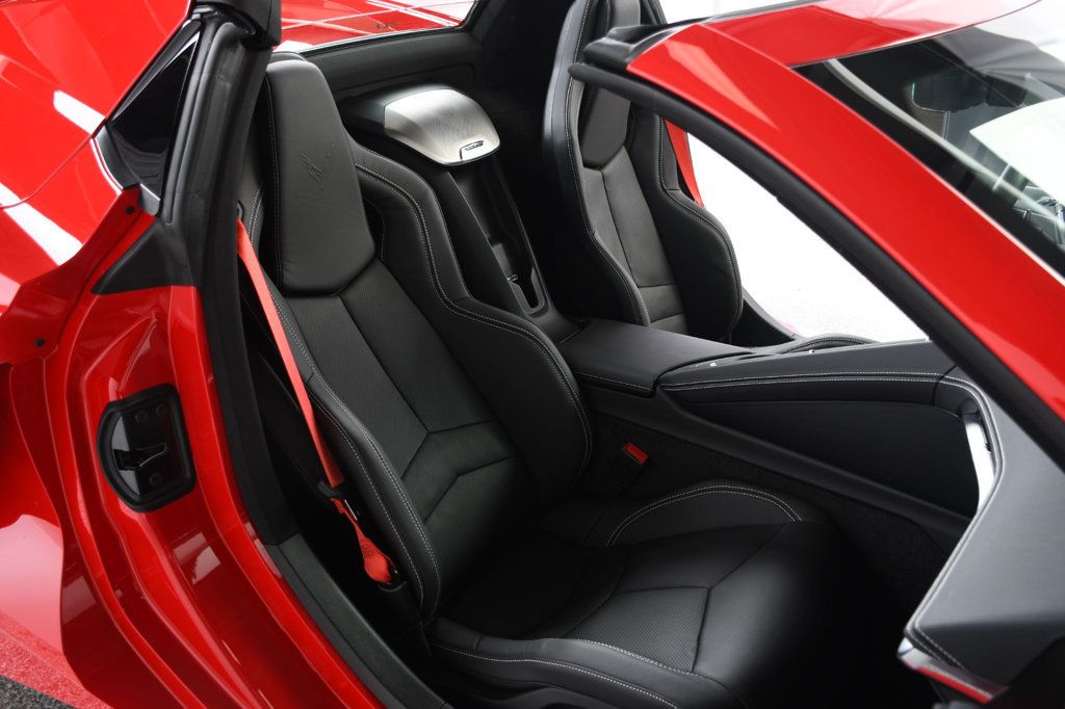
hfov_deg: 57.2
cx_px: 532
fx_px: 976
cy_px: 354
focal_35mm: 33
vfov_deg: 39.9
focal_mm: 22
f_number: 4.5
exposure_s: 1/160
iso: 100
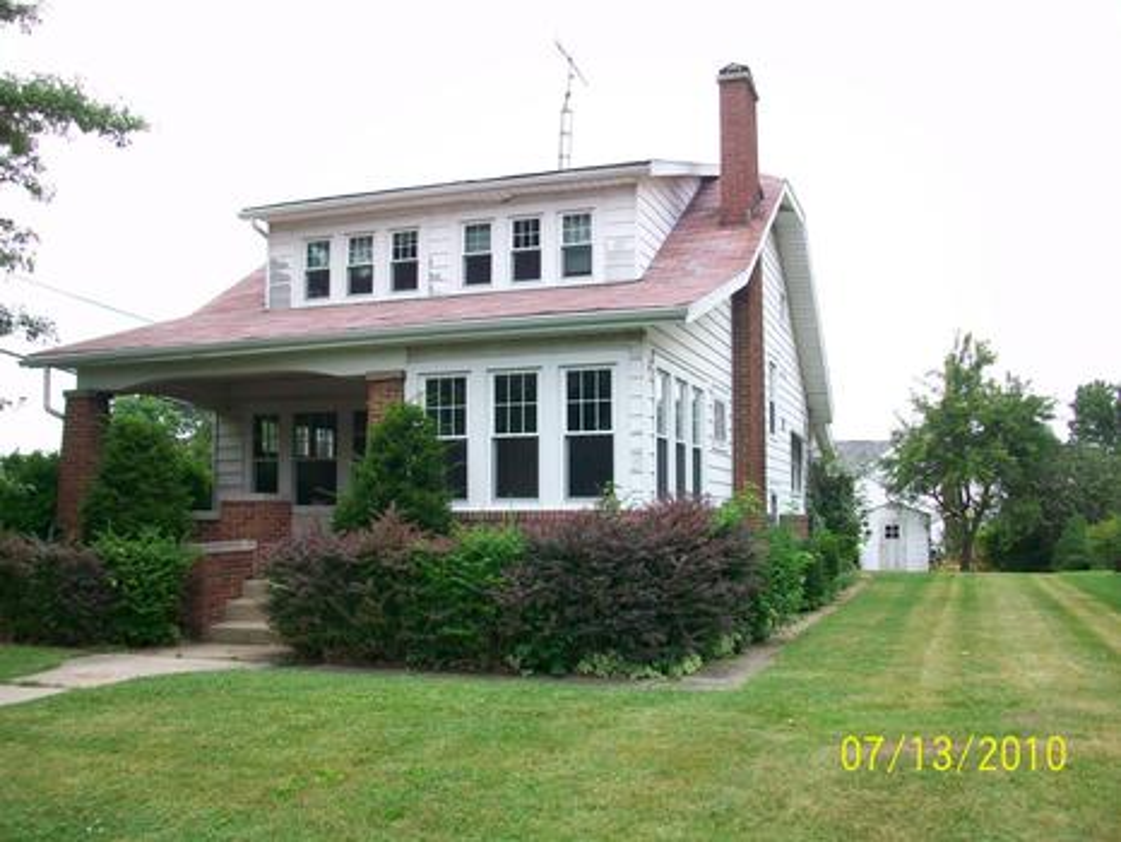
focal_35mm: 32
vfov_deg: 44.2
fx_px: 1037
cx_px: 560
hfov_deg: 56.8
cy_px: 421
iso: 64
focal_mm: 5.7
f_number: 2.8
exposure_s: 1/200
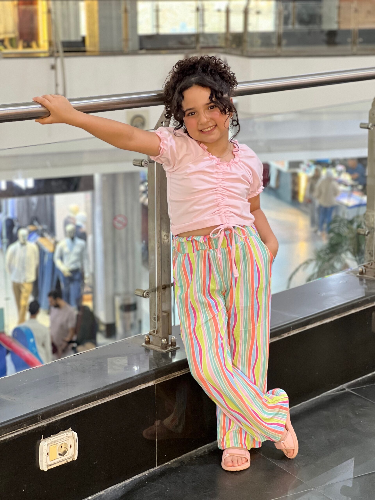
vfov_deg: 25.3
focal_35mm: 77
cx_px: 188
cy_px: 250
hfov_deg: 19.1
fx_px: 1112
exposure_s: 1/33
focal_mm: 9
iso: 400
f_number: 2.8
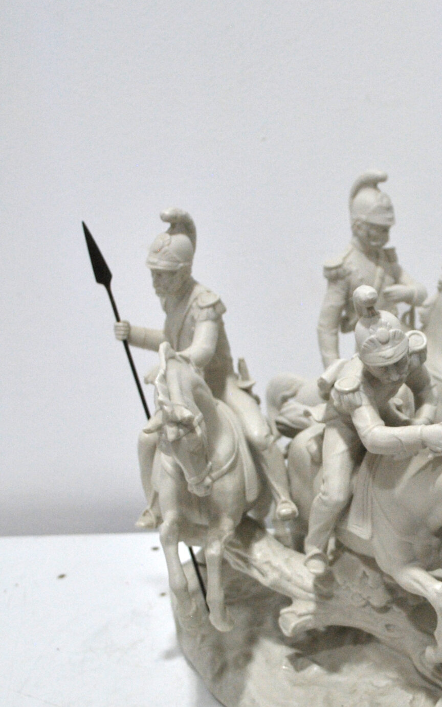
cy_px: 436
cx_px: 405
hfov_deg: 18.8
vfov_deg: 30.1
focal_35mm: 68
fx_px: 1311
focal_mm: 24
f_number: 4
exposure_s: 1/60
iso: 400
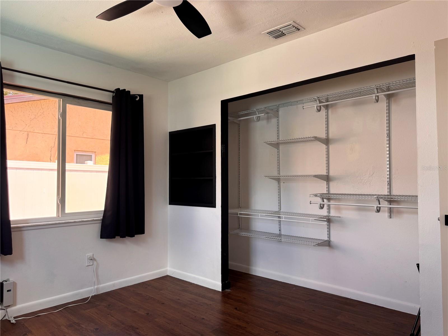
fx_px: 311
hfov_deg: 71.6
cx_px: 224
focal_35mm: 24
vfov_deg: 56.8
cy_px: 168
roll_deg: +0.0
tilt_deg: +1.8
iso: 100
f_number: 1.78
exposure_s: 1/120
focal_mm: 6.76
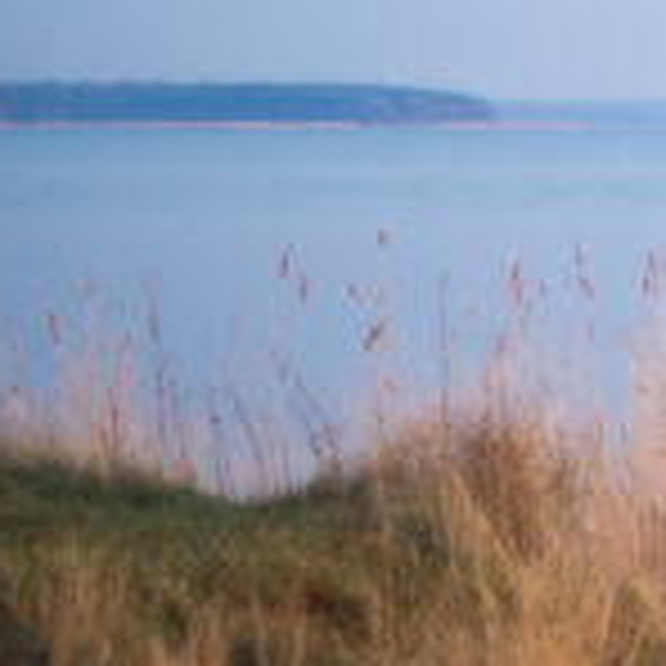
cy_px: 117
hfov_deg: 5.4
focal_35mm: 316
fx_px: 6878
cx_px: 1372
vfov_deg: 5.5
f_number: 1.2
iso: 100
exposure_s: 1/2500
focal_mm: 55
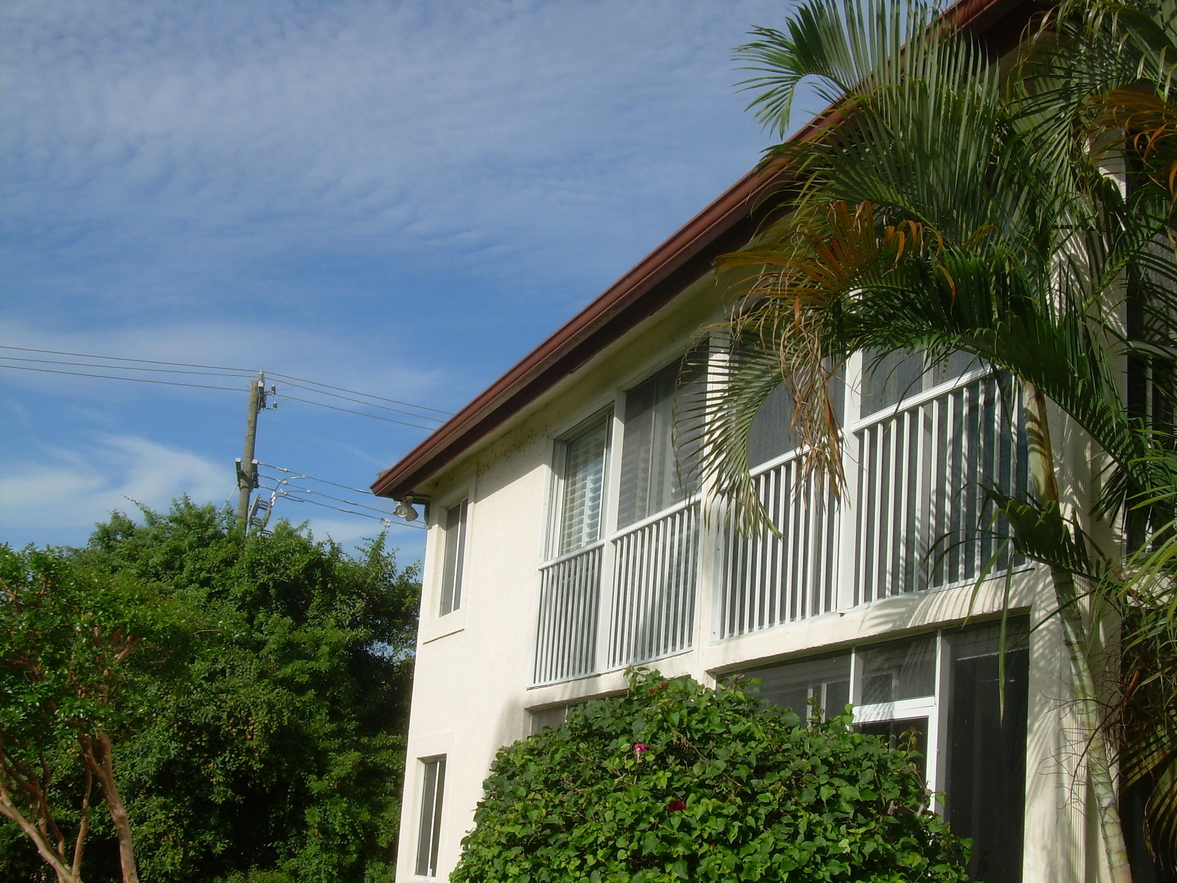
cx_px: 588
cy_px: 442
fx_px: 1802
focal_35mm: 53
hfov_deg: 36.2
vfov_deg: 27.5
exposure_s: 1/458
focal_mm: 8.9
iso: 50
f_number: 5.3
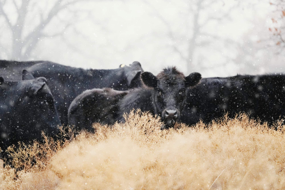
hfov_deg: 9.8
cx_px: 142
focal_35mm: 210
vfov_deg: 6.5
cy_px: 95
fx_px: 1662
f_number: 2.8
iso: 1600
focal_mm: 140
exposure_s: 1/400
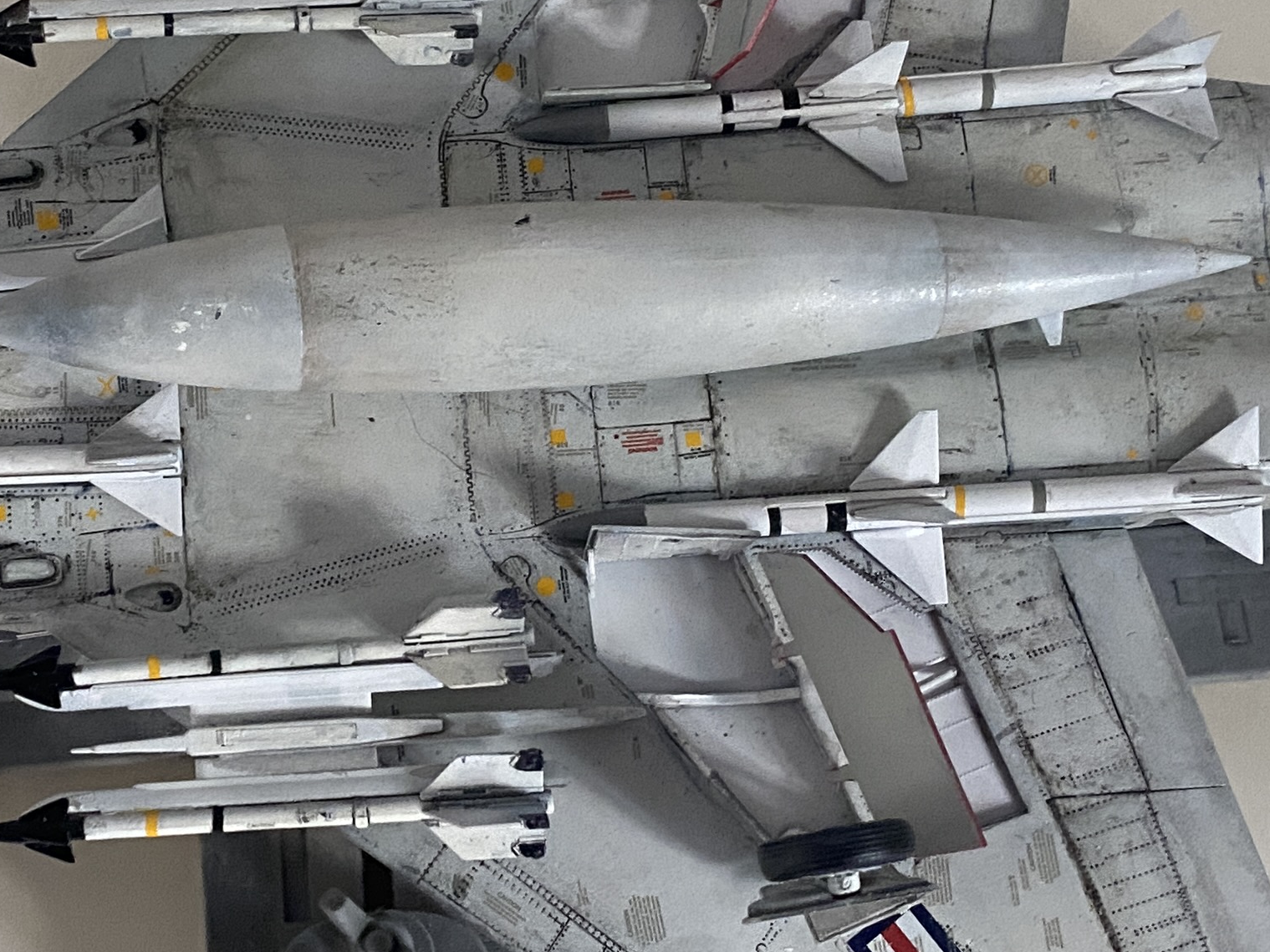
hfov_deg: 27.8
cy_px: 456
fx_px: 2531
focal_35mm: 69
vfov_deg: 21.3
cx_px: 350
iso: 400
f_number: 1.8
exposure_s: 1/60
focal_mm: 4.25
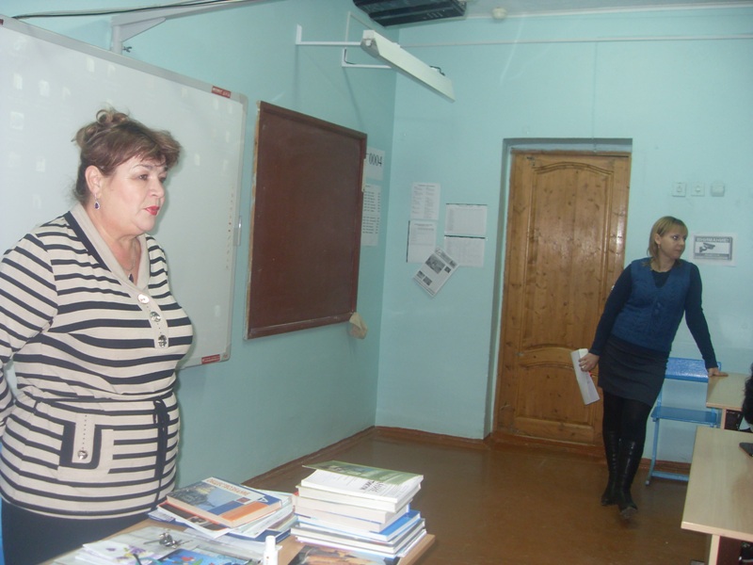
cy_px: 282
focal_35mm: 37
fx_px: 805
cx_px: 376
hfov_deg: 50.1
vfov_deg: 38.7
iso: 160
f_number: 2.8
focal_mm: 6.3
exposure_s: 1/45
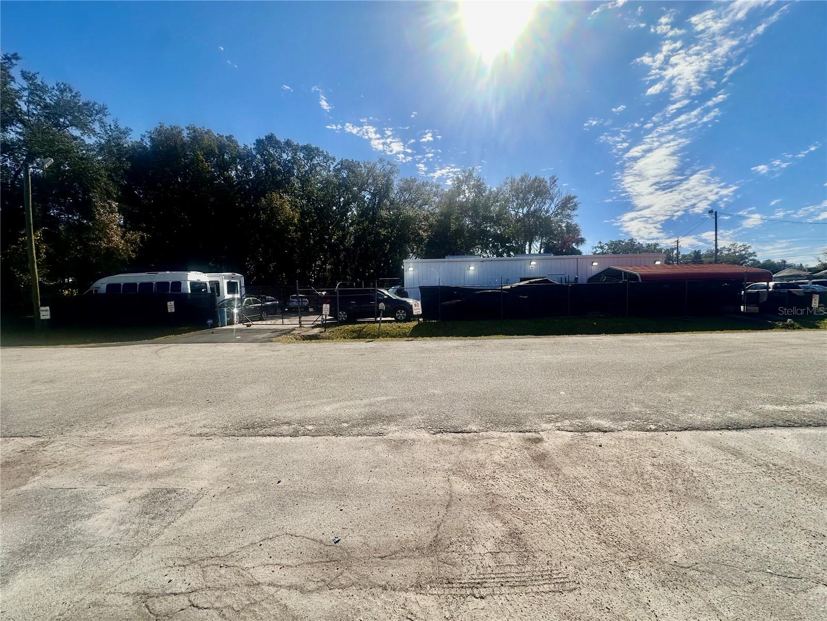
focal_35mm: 14
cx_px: 414
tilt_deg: -2.4
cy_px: 310
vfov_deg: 85.7
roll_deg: +0.3
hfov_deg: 102.1
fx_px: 334
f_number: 2.2
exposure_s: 1/3401
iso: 40
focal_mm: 2.22
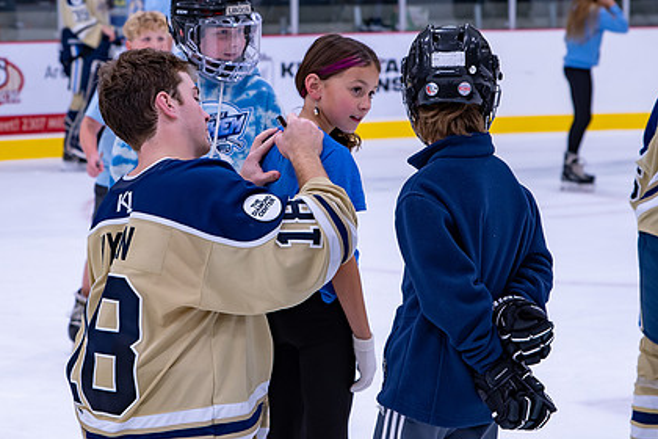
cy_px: 228
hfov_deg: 17.6
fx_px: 2120
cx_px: 252
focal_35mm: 116
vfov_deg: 11.8
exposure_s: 1/250
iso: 320
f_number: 3.5
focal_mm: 56
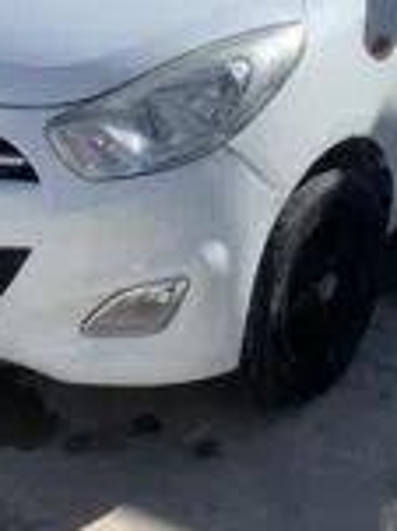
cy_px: -4
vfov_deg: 26.6
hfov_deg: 21.3
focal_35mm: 69
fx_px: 1057
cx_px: 176
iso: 25
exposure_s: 1/1953
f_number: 1.8
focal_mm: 4.25
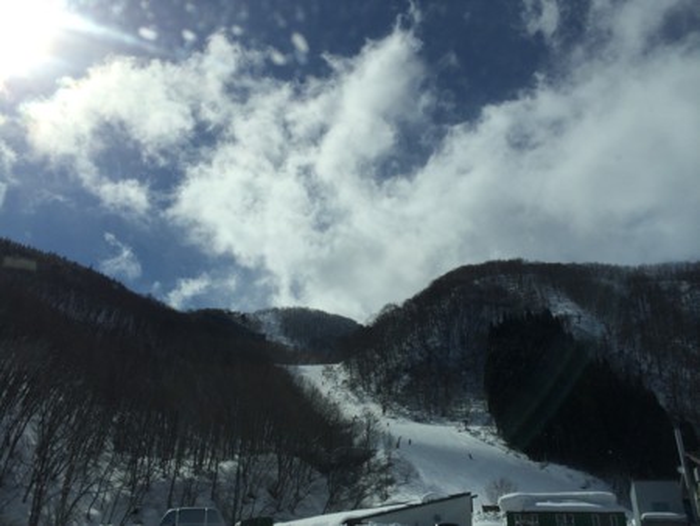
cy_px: 263
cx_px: 350
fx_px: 607
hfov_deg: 59.9
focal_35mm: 30
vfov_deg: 46.8
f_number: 2.2
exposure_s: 1/10309
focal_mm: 4.12
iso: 40
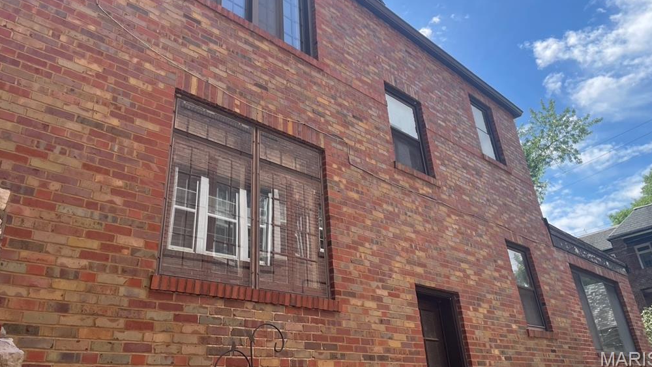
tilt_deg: +30.8
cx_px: 332
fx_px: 501
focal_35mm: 29
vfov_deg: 39.7
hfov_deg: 66.0
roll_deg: +5.1
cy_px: 123
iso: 32
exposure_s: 1/1855
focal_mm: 4.2
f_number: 1.6
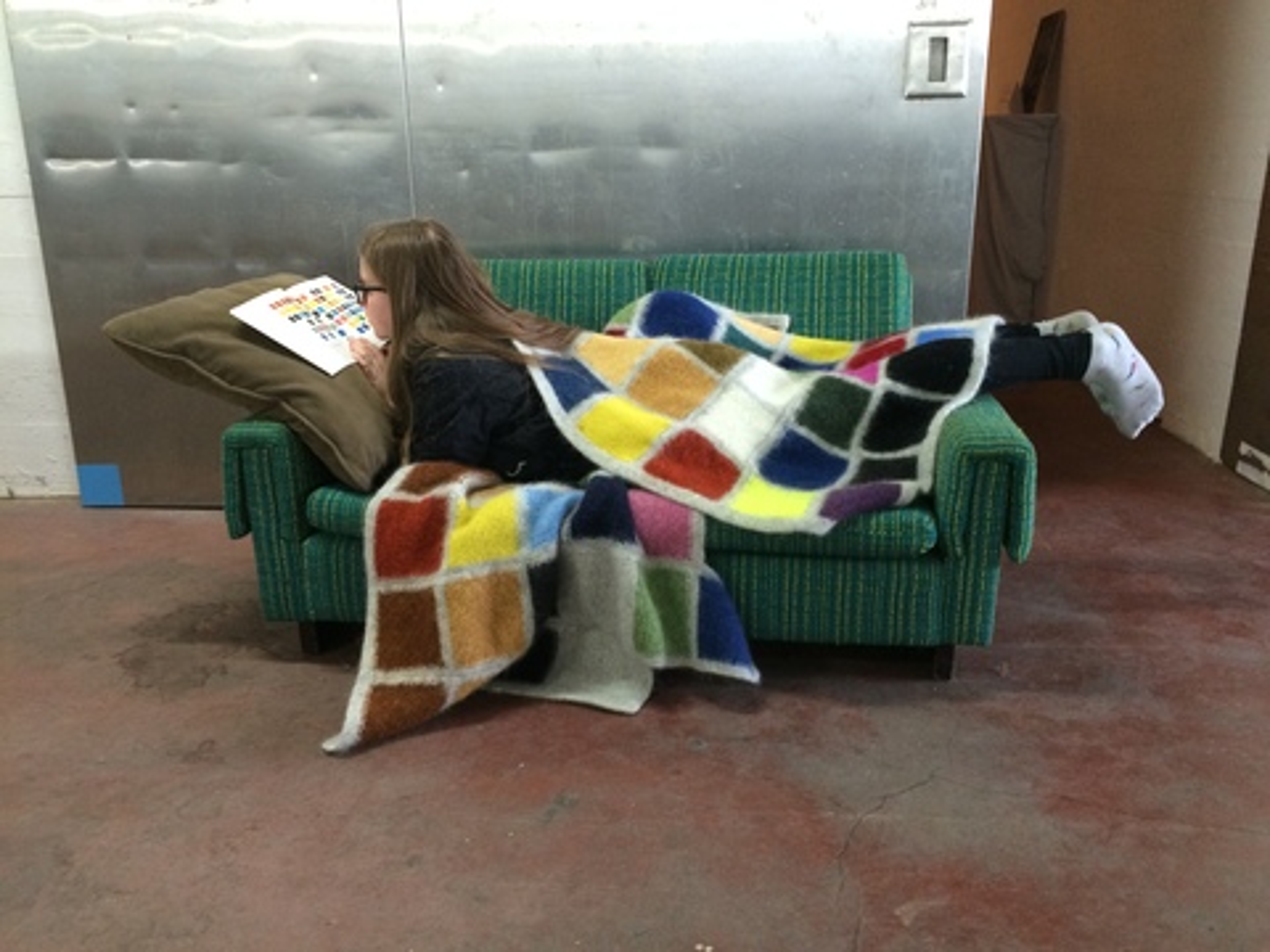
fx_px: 1064
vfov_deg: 48.2
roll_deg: +0.7
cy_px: 476
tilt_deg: -16.6
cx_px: 635
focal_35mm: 29
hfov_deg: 61.7
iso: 250
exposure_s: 1/33
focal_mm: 4.15
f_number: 2.2
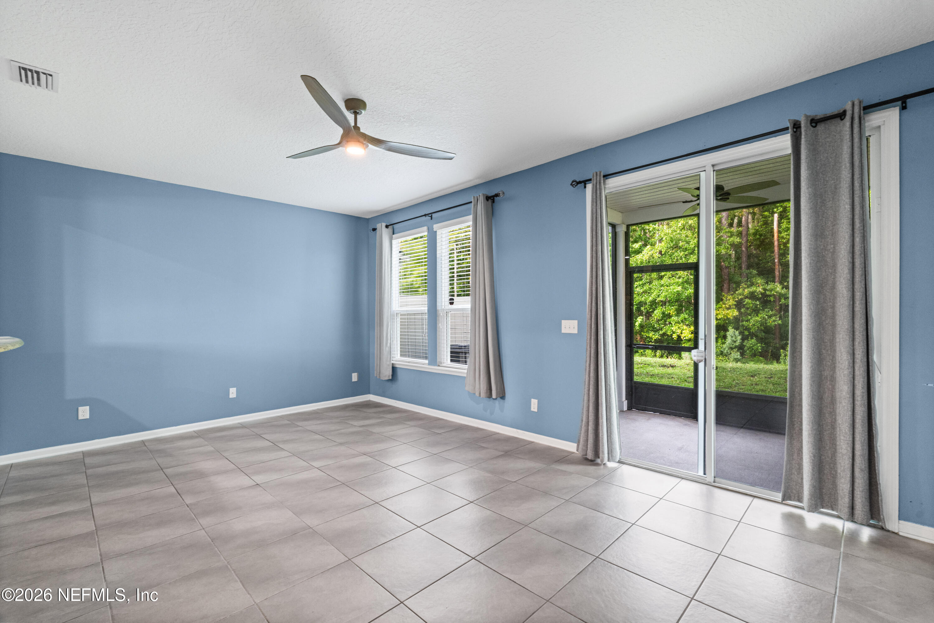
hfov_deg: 96.7
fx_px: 415
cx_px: 467
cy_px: 312
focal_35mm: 16
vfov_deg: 73.7
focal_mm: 16
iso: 250
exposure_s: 1.3
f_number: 13
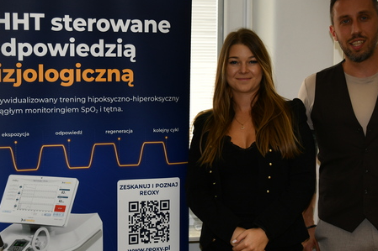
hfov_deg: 26.3
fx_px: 808
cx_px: 153
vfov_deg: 17.7
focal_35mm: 77
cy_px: 159
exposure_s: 1/100
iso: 100
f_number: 5
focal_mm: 32
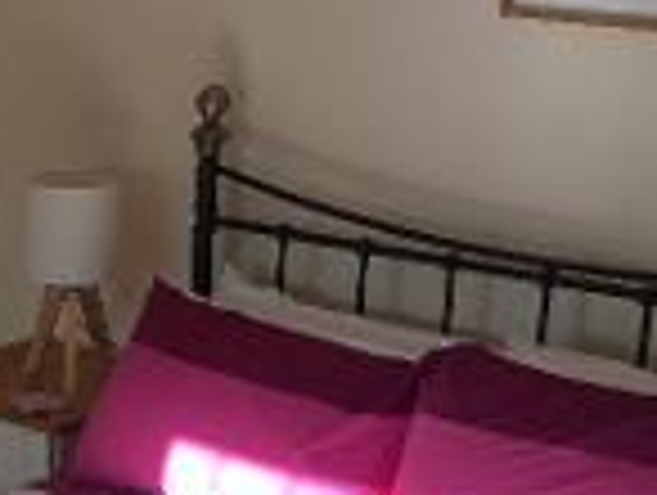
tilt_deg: -21.8
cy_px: 538
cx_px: -234
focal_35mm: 99
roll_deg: +2.5
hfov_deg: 18.2
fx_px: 1882
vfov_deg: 14.6
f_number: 2.2
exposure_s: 1/197
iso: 25
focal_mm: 4.15
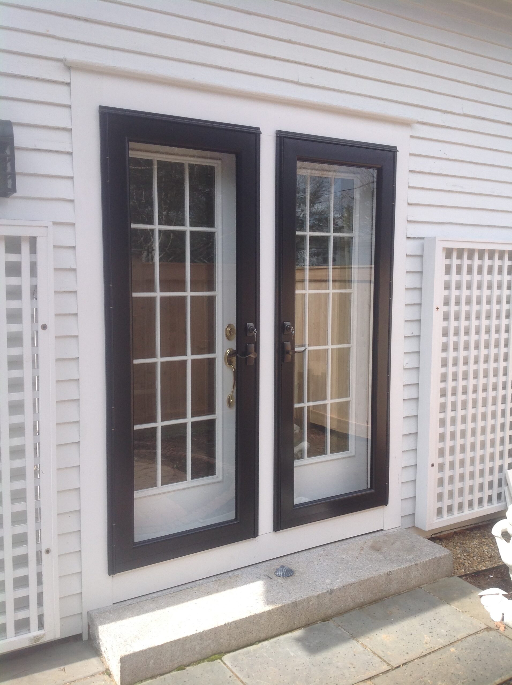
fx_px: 692
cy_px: 342
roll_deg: -0.4
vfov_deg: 52.7
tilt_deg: -7.5
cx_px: 256
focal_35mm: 35
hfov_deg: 40.6
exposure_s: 1/703
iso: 50
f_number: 2.4
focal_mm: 4.28
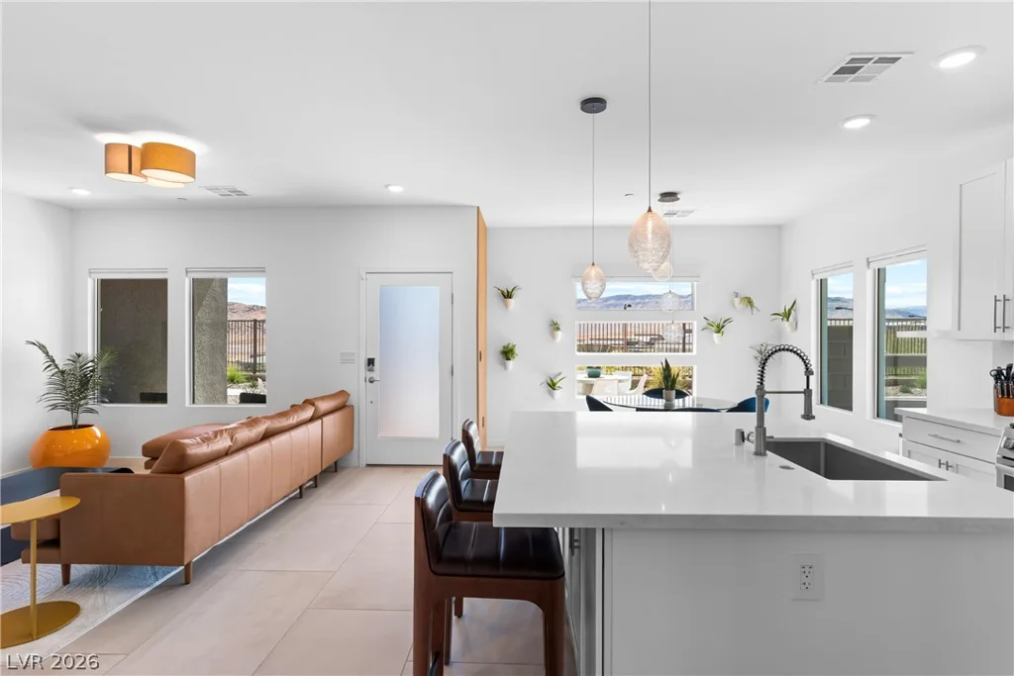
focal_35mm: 19
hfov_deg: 86.9
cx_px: 507
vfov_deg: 64.6
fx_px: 535
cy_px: 338
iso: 400
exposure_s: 1/8
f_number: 8
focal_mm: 19
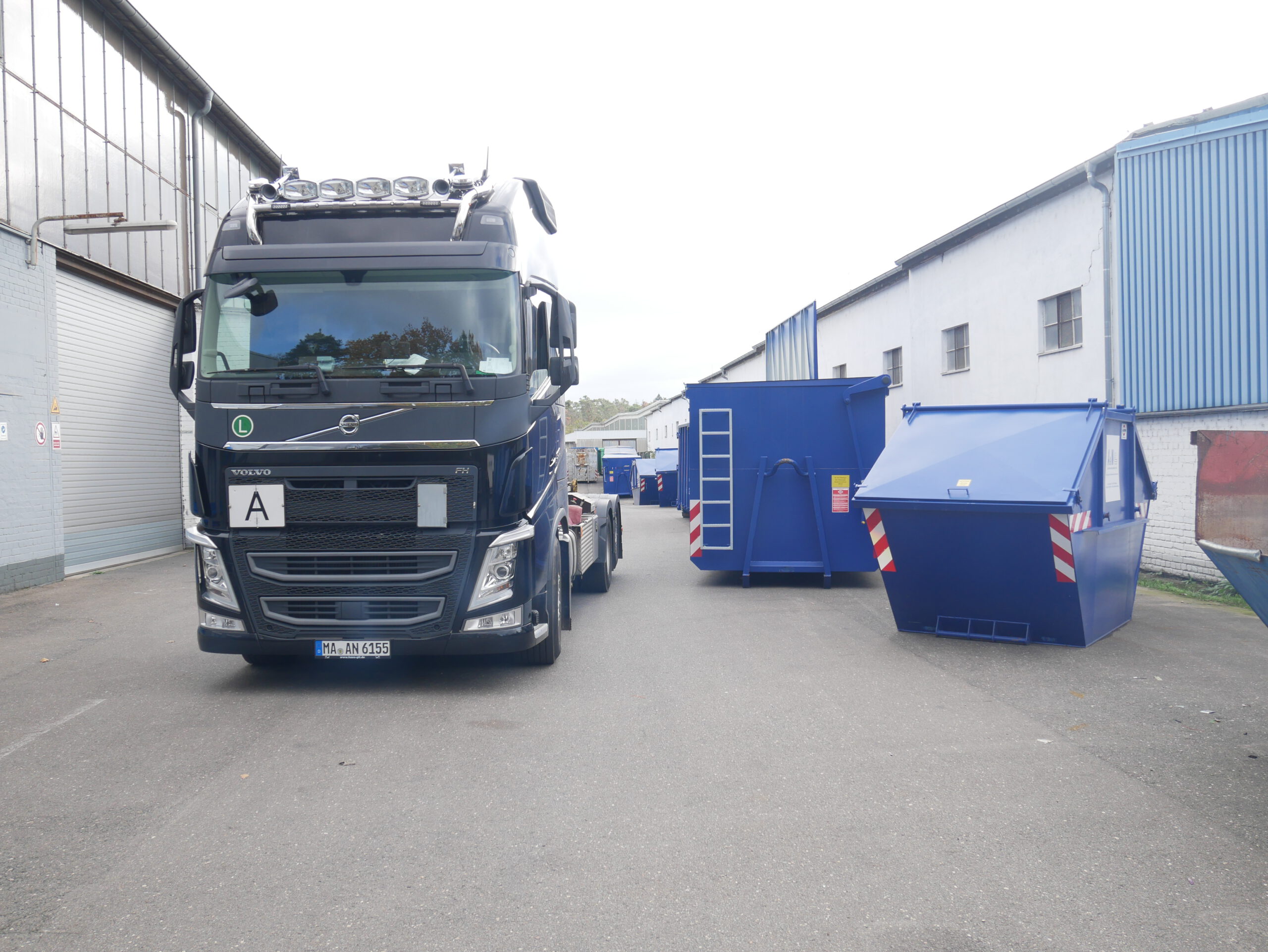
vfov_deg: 44.2
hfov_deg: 56.8
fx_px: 1173
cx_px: 634
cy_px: 476
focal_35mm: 32
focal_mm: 16
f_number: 5
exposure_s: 1/200
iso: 200
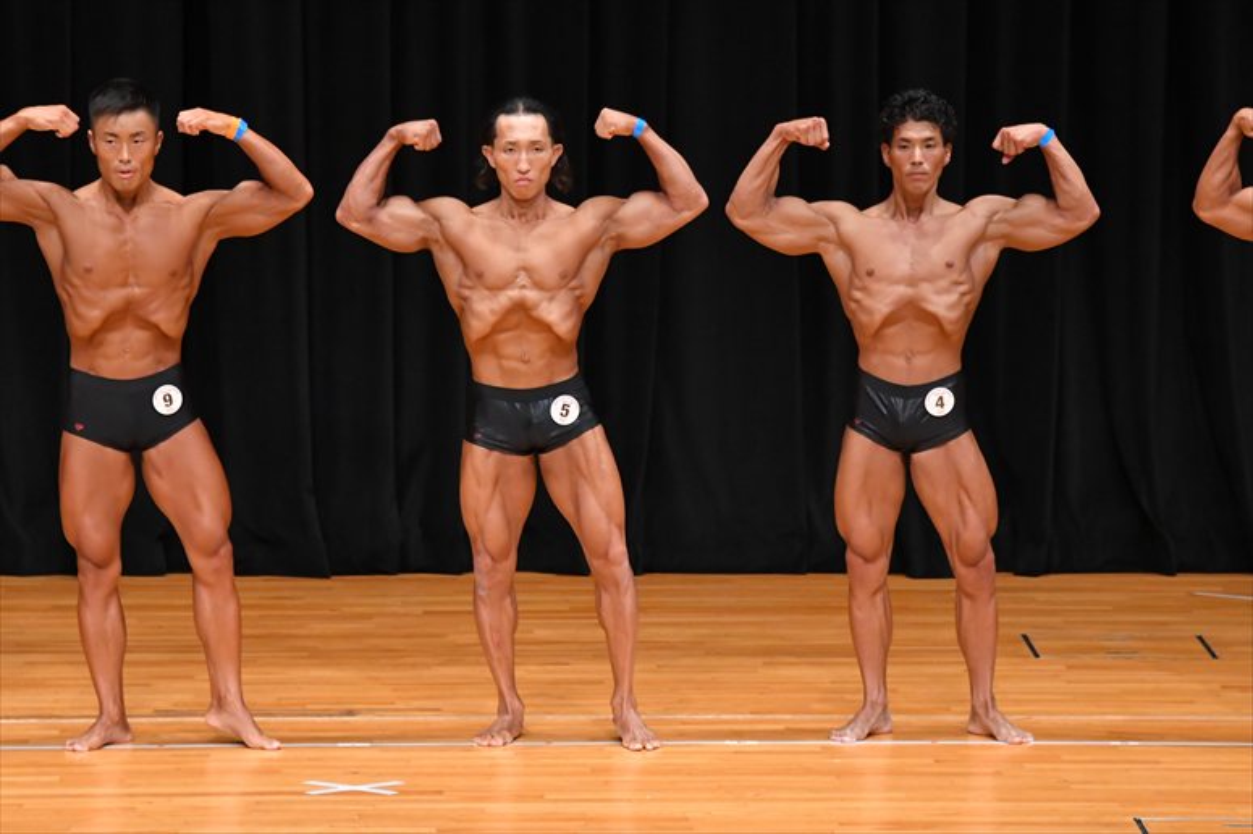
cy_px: 417
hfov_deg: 8.1
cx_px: 626
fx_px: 8871
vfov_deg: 5.4
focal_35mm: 255
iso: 4000
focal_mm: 170
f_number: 5.6
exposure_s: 1/400
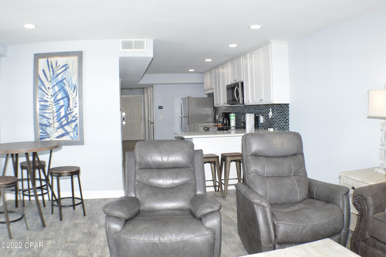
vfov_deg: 34.1
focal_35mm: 39
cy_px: 128
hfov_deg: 49.6
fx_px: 418
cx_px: 193
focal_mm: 26
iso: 400
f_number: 5
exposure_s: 1/100
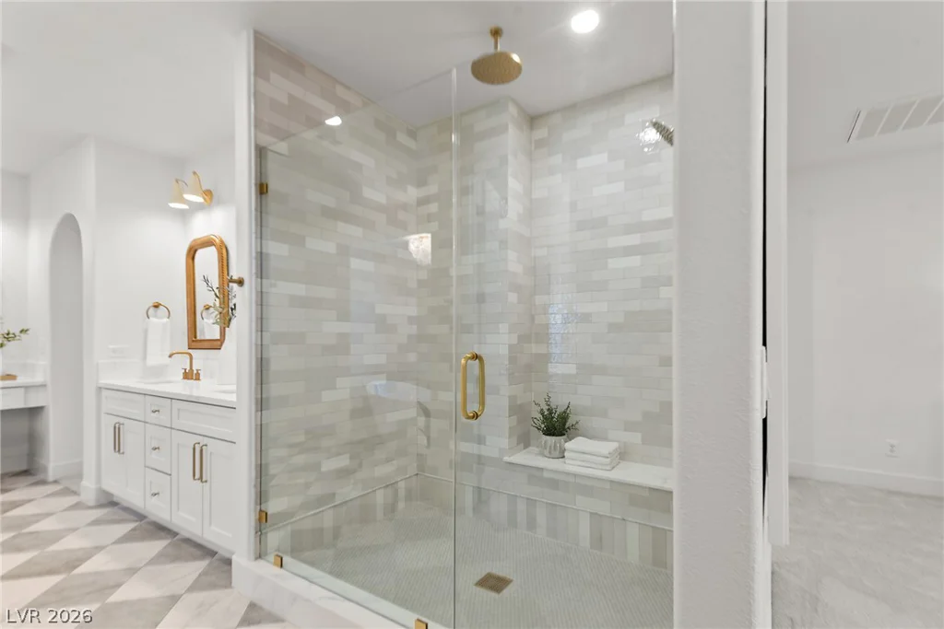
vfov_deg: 73.8
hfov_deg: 96.7
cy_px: 314
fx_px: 420
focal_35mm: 16
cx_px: 472
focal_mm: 16
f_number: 8
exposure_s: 1/2.5
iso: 100
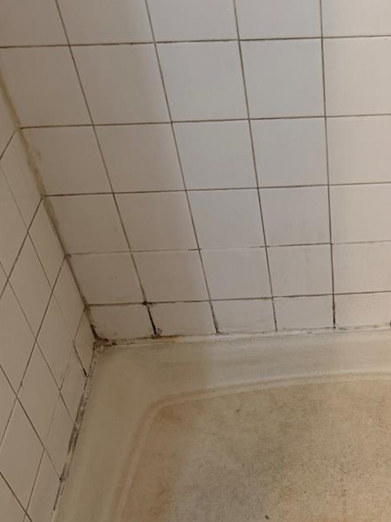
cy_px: 377
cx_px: 363
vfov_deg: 41.1
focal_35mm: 45
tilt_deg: -47.9
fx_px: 678
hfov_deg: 30.5
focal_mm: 6.76
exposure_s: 1/60
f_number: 1.78
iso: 200
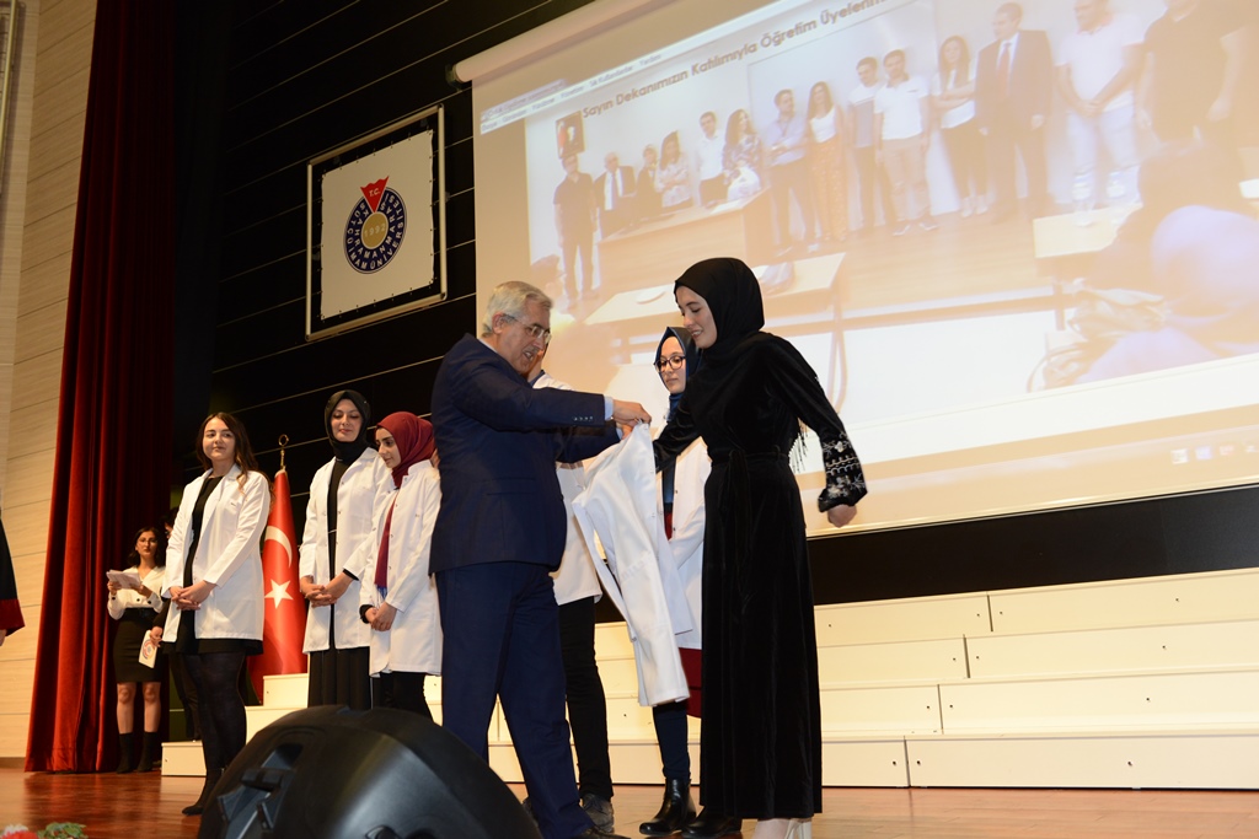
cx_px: 630
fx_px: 1189
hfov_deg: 55.8
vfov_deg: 38.9
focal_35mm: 34
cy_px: 420
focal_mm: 34
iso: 1600
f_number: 4
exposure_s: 1/50
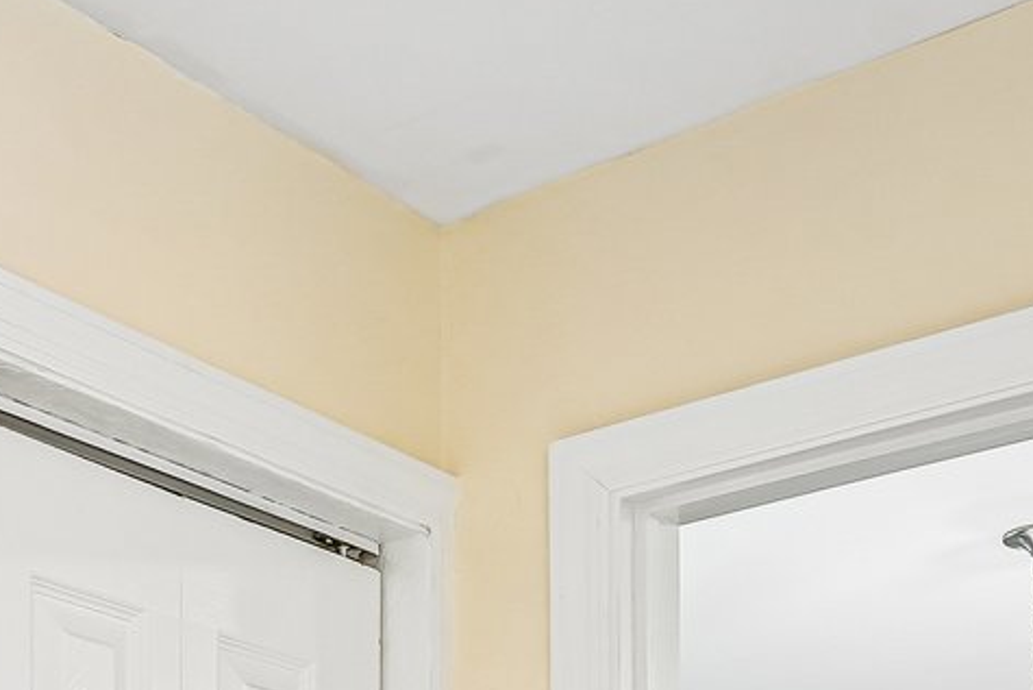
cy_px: 1181
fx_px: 1980
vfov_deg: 16.9
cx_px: 37
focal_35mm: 69
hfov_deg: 27.8
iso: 400
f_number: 8
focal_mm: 16
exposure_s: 1/6
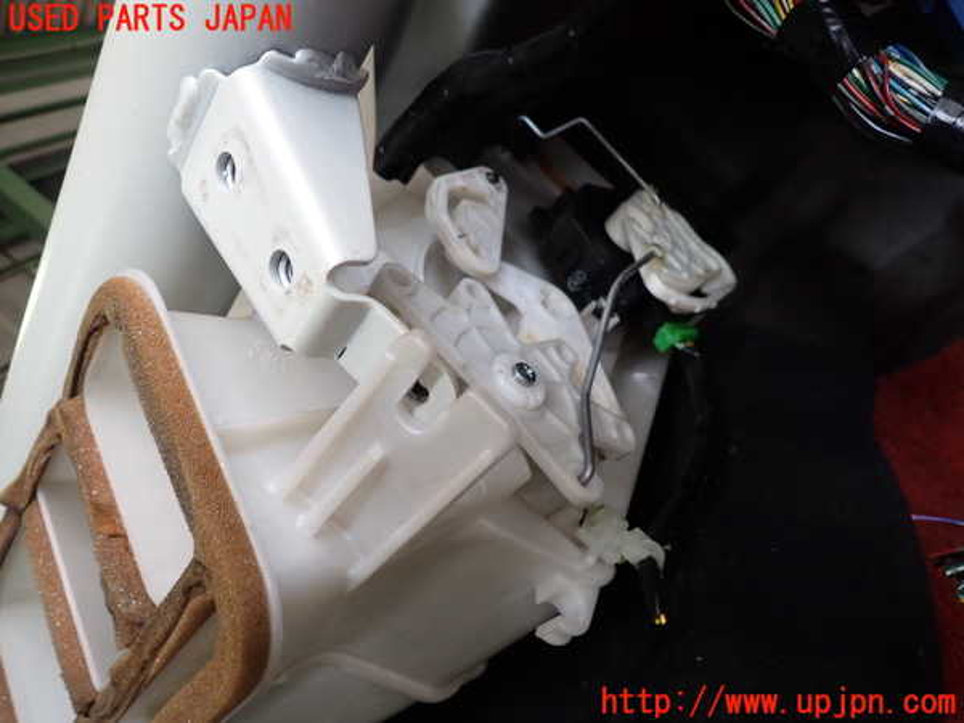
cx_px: 482
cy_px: 362
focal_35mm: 25
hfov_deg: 69.4
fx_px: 696
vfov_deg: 54.9
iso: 200
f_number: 2
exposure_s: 1/100
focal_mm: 4.5
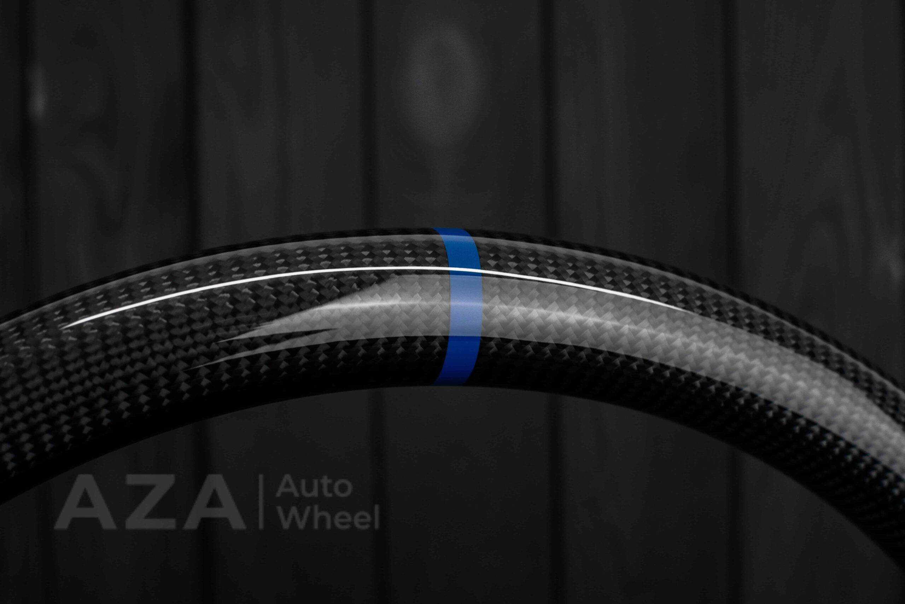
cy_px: 302
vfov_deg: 25.8
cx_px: 452
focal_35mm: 52
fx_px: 1320
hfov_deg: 37.8
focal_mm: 35
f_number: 6.3
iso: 500
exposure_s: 1/125
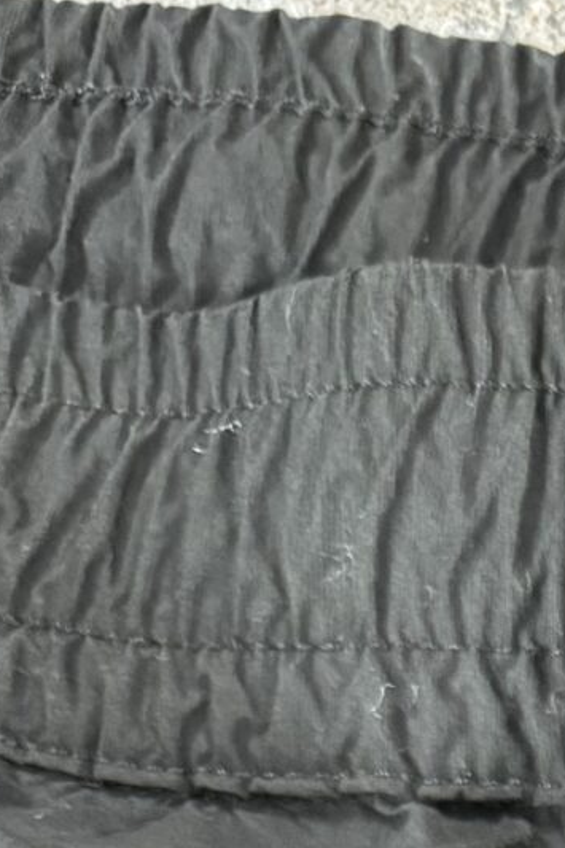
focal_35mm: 120
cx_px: 1404
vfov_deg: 14.3
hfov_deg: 9.9
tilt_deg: -80.8
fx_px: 2827
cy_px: 1691
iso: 640
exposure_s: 1/60
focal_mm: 6.76
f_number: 1.78
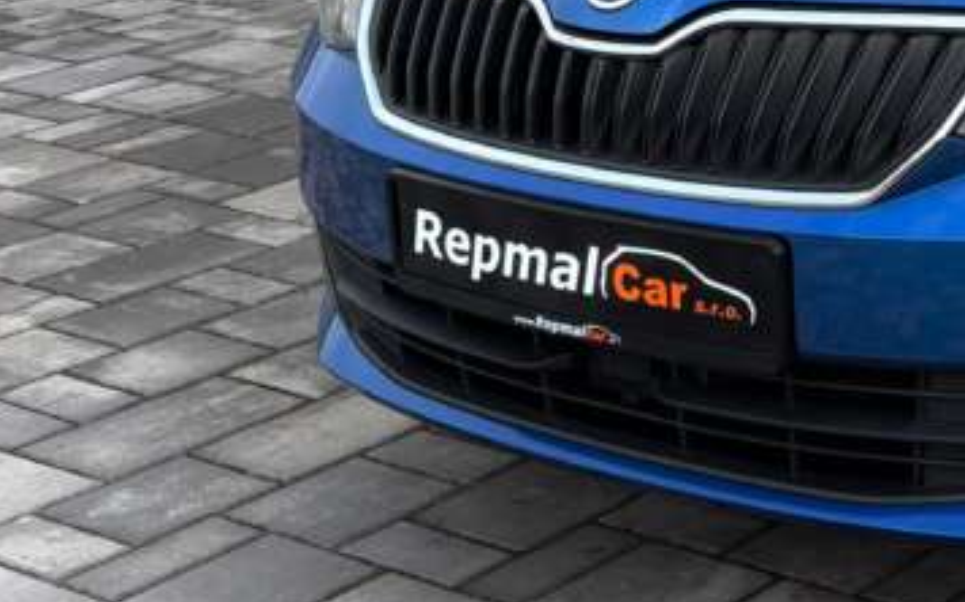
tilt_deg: -10.2
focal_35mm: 93
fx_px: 2444
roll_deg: -0.2
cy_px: -30
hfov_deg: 20.4
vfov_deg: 13.8
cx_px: 1250
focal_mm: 5.96
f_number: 1.6
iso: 64
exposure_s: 1/121
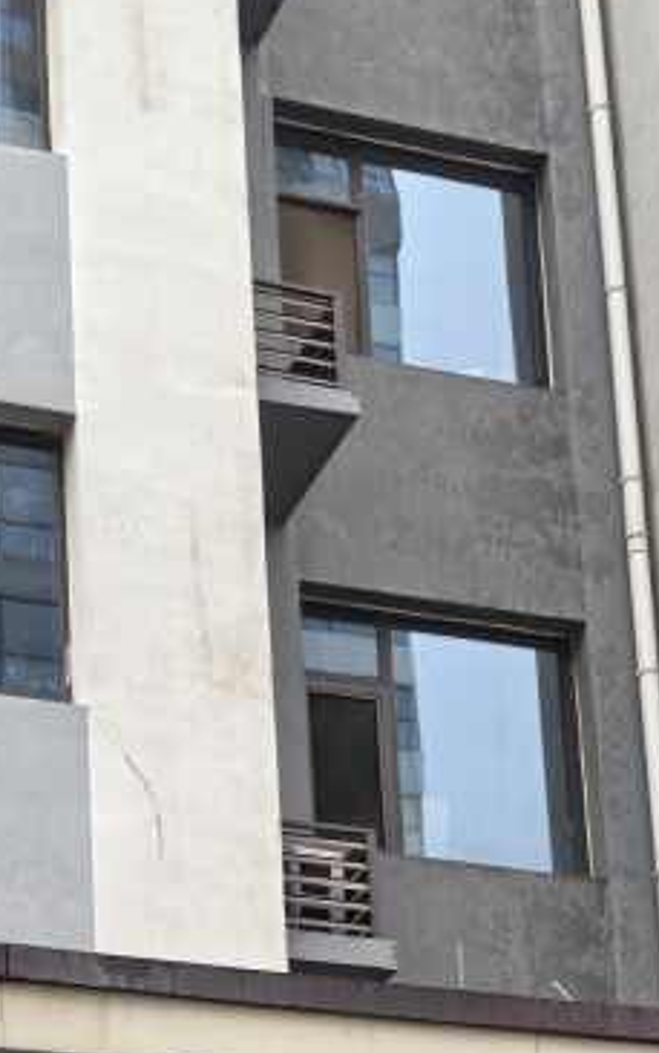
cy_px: 1344
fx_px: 2871
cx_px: 121
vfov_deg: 19.3
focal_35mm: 100
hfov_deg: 13.0
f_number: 2
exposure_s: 1/100
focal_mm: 5.75
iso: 125
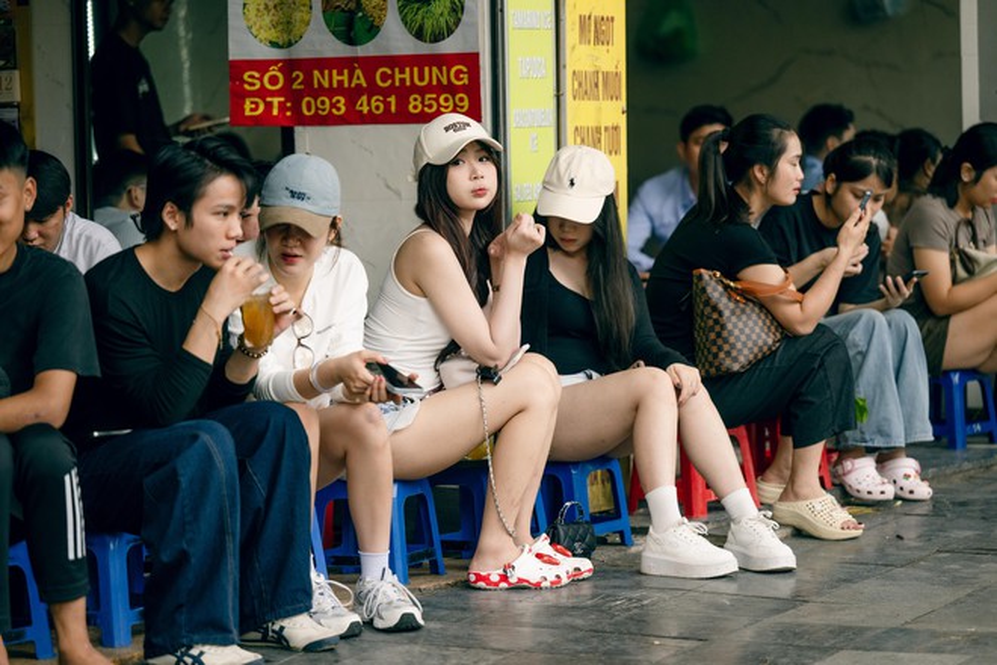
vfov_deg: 11.4
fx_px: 3323
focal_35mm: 120
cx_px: 498
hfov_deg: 17.1
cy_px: 332
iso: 800
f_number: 2.8
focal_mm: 120
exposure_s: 1/1250
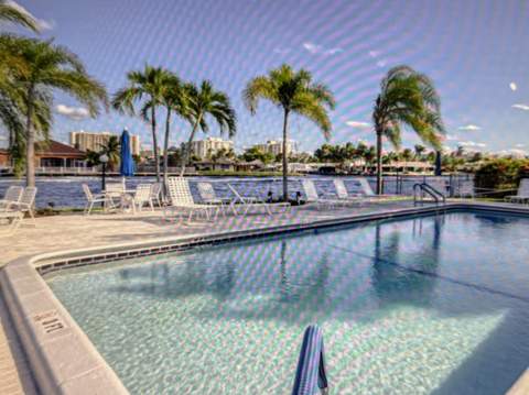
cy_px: 198
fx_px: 534
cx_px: 264
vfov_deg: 40.6
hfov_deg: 52.7
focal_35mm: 35
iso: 100
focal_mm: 6.76
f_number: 1.78
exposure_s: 1/121
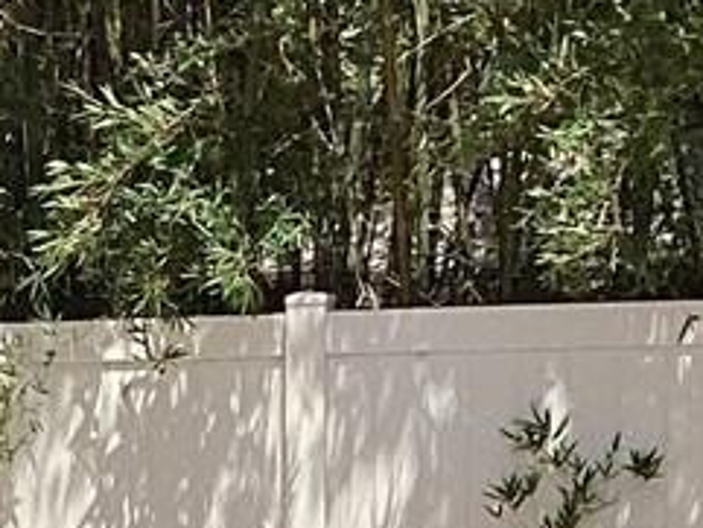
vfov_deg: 7.0
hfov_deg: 9.0
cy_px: 968
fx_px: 4186
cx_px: -756
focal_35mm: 206
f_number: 2.4
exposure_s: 1/1253
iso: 25
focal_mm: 3.3
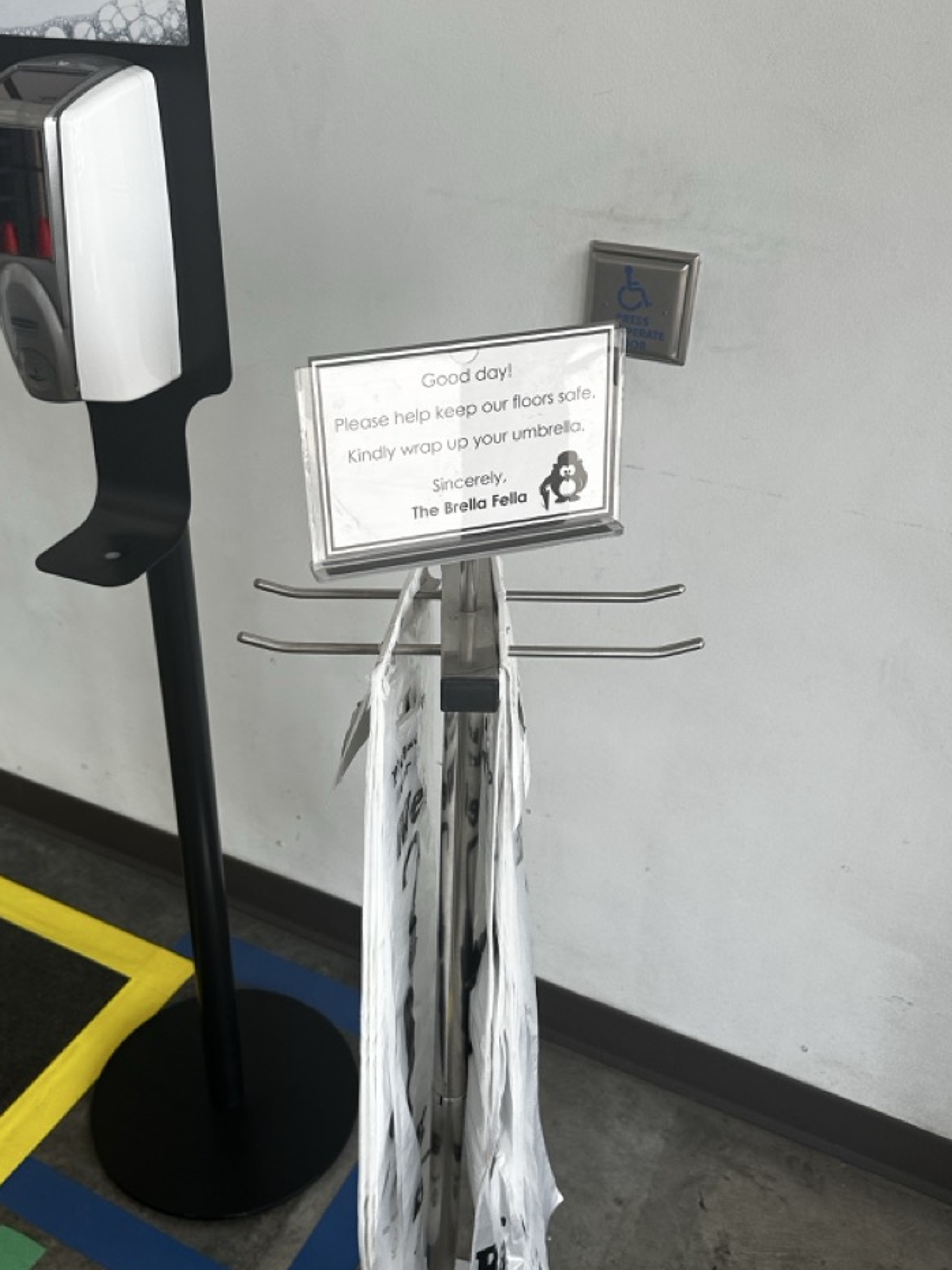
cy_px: 649
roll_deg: -1.3
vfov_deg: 55.4
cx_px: 383
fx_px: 1210
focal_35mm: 33
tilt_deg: -31.0
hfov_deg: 42.7
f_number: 1.78
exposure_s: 1/121
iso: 100
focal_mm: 6.86
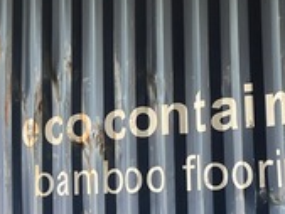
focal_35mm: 123
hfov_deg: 16.0
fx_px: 1013
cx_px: 83
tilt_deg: +8.3
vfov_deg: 12.1
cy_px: 104
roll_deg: +0.4
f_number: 1.6
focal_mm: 5.1
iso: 64
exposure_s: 1/122
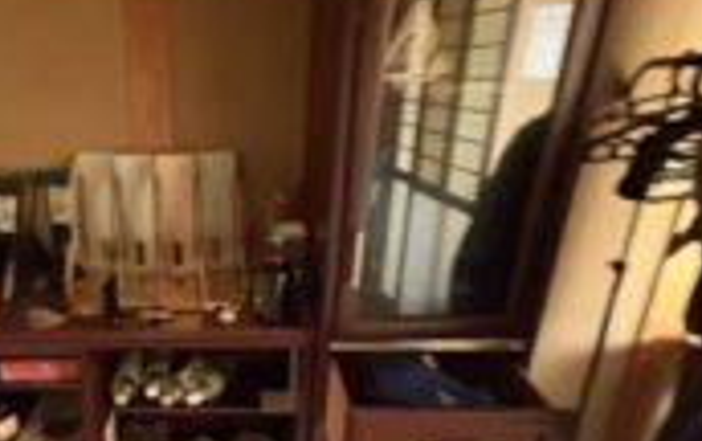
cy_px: 347
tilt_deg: -23.8
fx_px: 594
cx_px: 208
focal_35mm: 31
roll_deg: +1.9
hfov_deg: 59.1
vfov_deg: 39.3
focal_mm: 2.22
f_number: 2.2
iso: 1250
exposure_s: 1/30
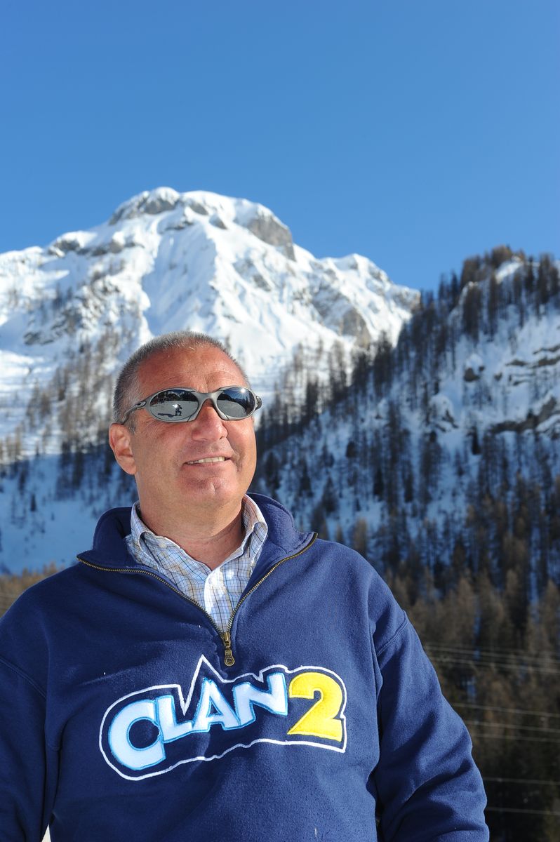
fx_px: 1636
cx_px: 280
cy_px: 421
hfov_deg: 19.4
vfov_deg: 28.9
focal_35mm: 70
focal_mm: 70
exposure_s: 1/200
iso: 200
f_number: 11
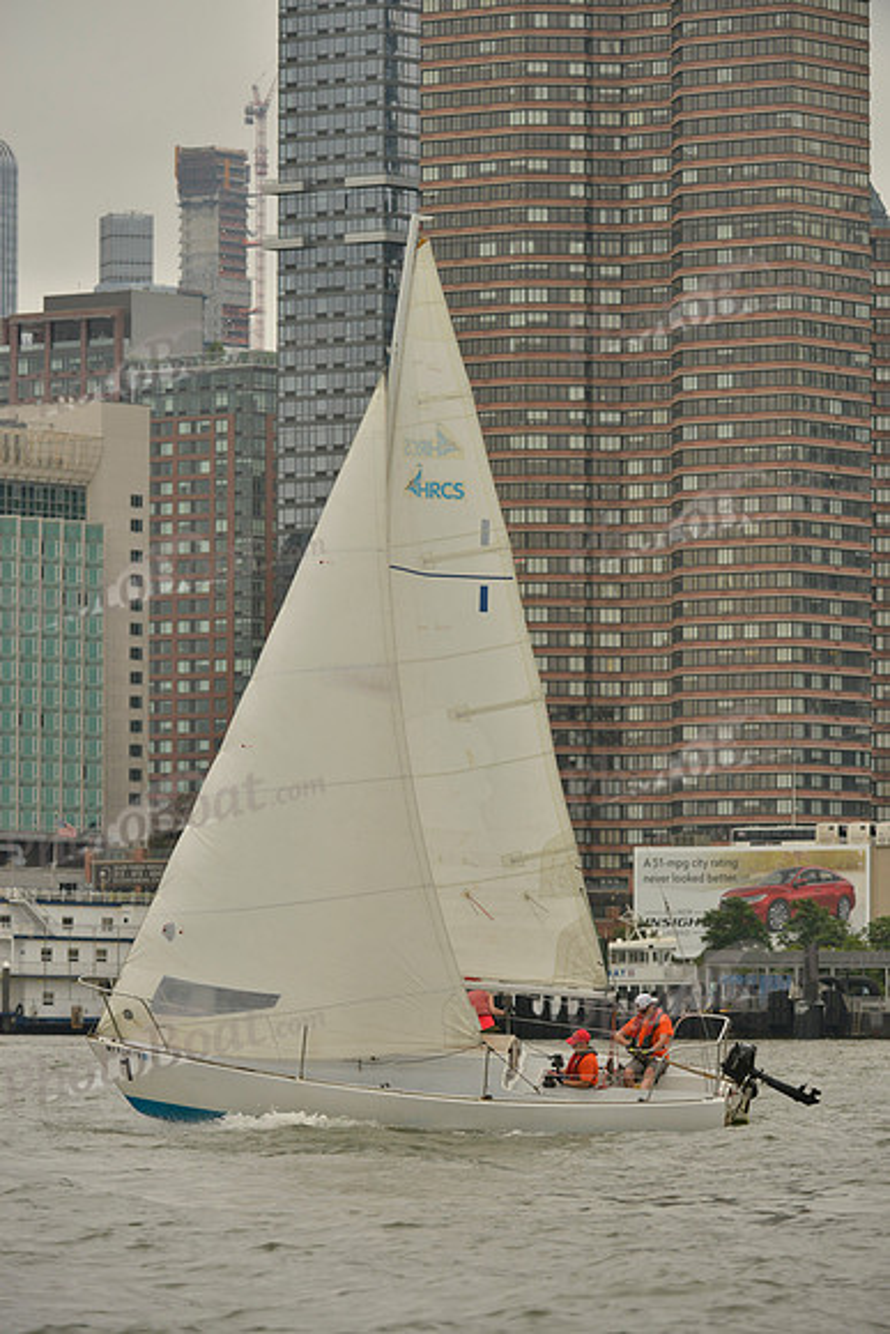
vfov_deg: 10.3
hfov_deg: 6.9
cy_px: 667
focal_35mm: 200
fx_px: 7412
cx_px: 445
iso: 400
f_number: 7.1
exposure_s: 1/1250
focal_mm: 200
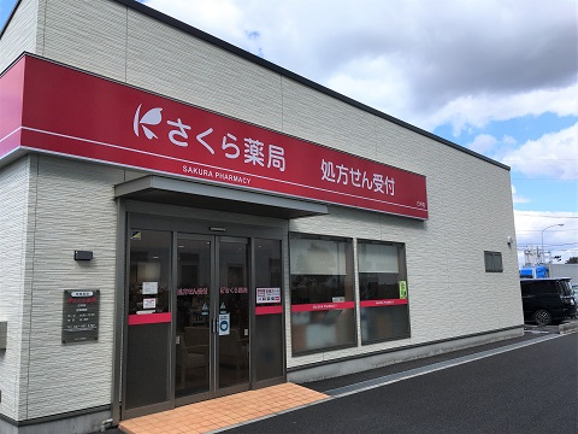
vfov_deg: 48.2
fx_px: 484
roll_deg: +1.0
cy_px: 217
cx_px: 289
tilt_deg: +9.6
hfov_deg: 61.7
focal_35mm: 29
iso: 25
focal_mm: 4.15
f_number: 2.2
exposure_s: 1/1099
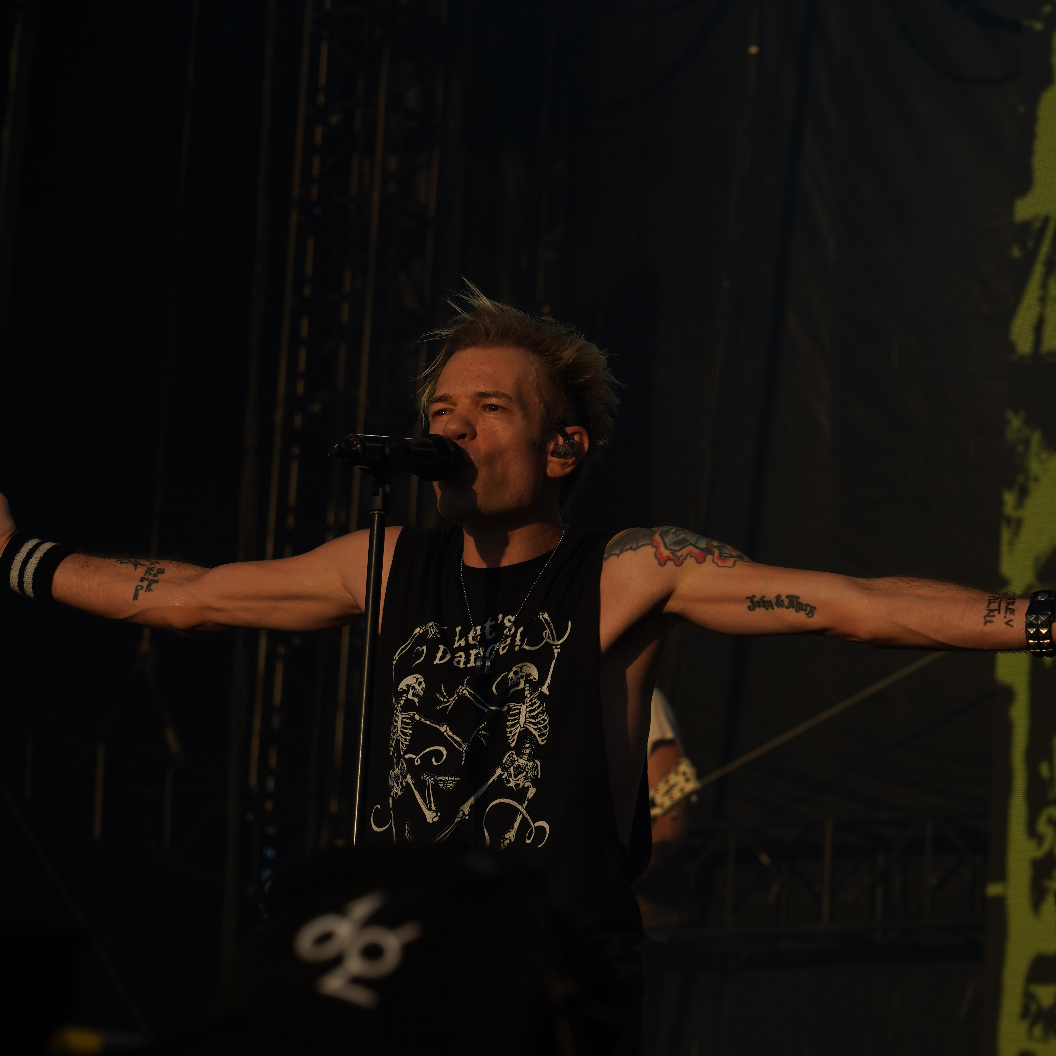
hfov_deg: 13.0
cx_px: 562
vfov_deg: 13.0
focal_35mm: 134
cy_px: 528
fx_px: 4625
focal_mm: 105
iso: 100
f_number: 8
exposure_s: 1/500
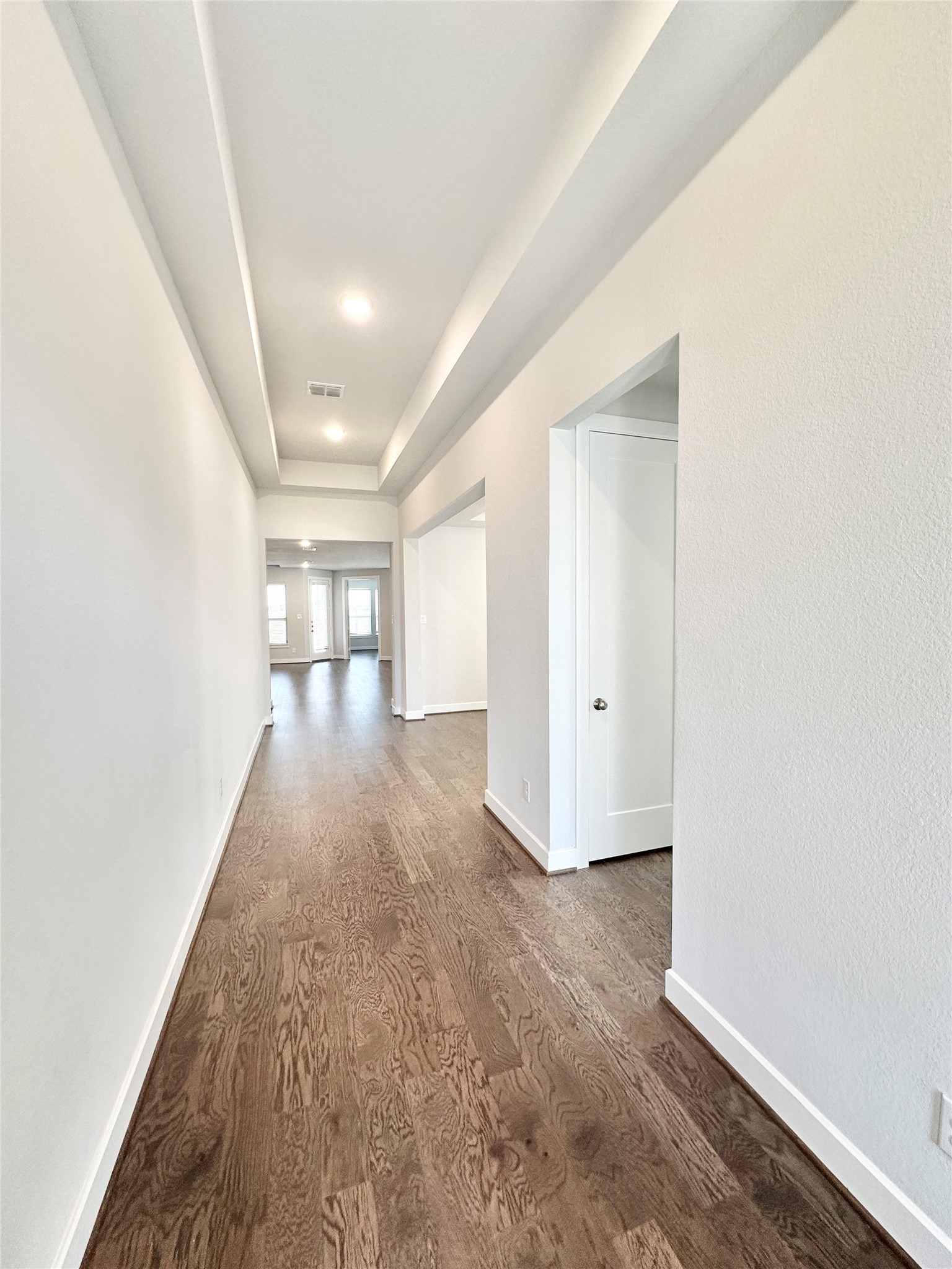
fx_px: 513
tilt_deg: -2.5
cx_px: 476
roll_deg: +0.2
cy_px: 634
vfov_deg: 102.1
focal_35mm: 14
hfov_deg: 85.7
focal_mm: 2.22
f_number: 2.2
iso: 200
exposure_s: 1/120
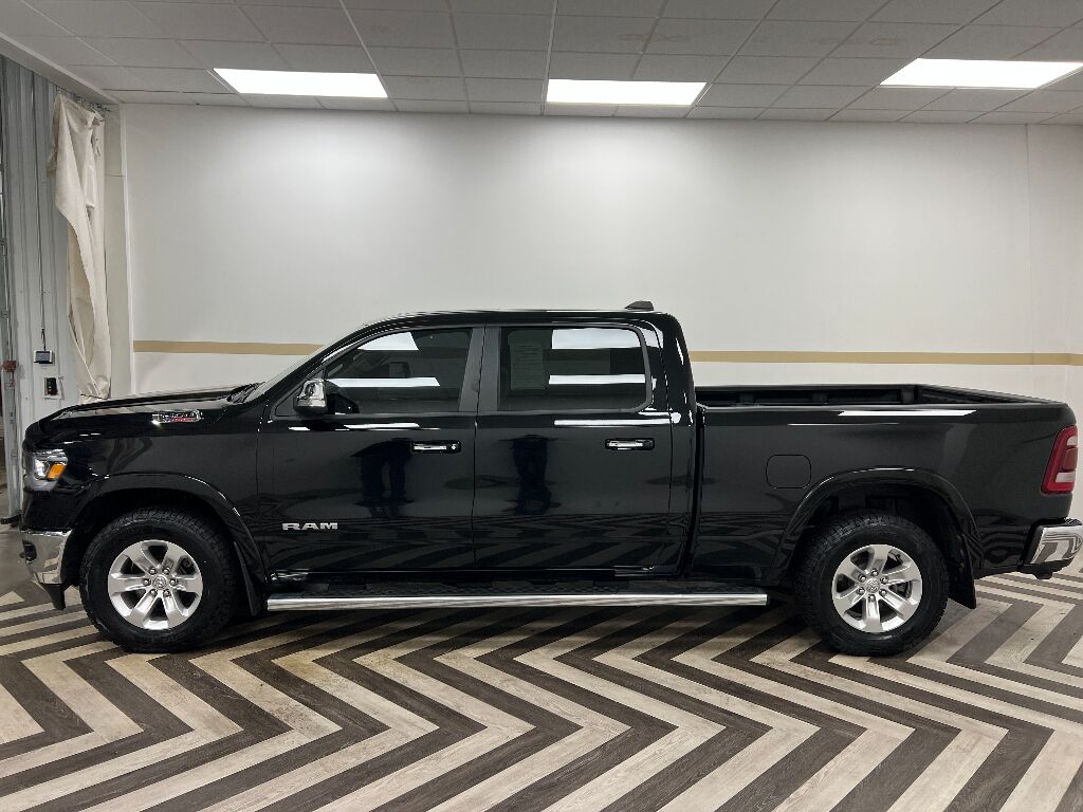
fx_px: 813
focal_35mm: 26
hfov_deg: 67.3
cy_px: 406
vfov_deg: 53.1
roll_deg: -0.7
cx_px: 542
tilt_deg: -5.7
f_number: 1.5
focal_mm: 5.7
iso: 64
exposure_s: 1/120
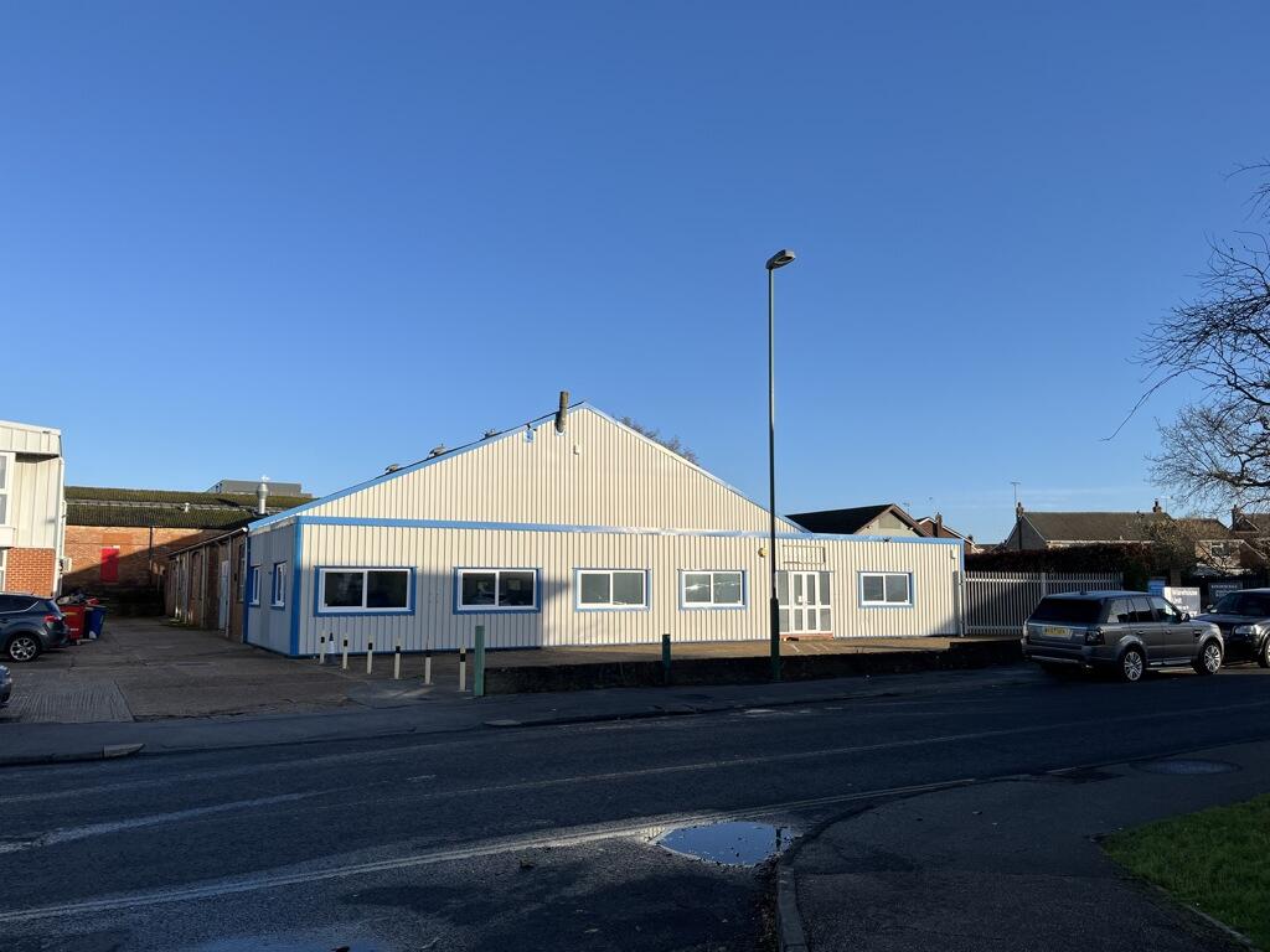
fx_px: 954
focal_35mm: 26
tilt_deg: +6.6
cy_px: 476
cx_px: 635
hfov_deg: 67.3
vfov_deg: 53.1
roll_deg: +0.3
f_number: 1.6
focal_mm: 5.1
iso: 50
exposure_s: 1/3135
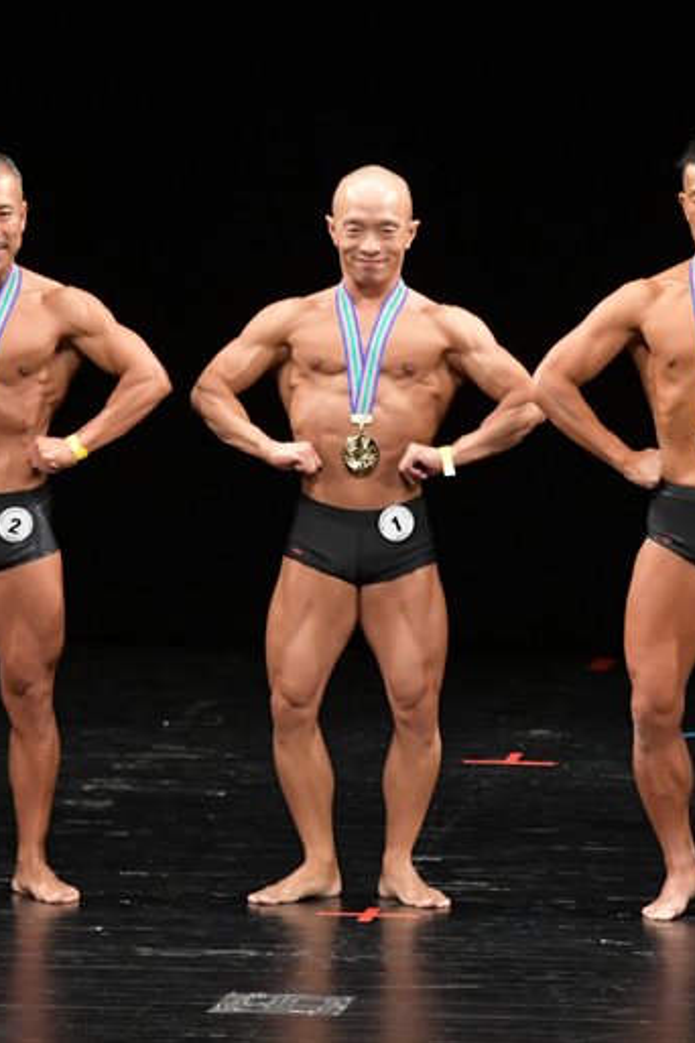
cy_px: 520
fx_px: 11148
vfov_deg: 5.4
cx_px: 387
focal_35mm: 385
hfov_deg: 3.6
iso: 3200
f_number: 5.6
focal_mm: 170
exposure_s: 1/400
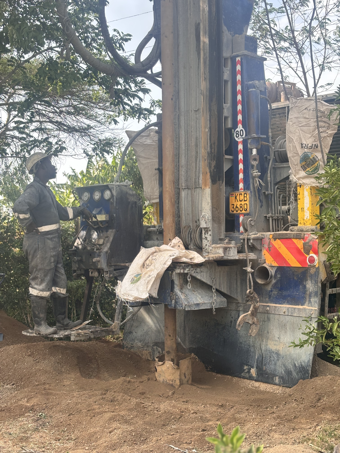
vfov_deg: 36.8
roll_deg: +0.3
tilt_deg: -0.4
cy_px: 226
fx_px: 681
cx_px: 170
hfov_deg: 28.0
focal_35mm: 52
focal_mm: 5.96
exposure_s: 1/951
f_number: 1.6
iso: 32
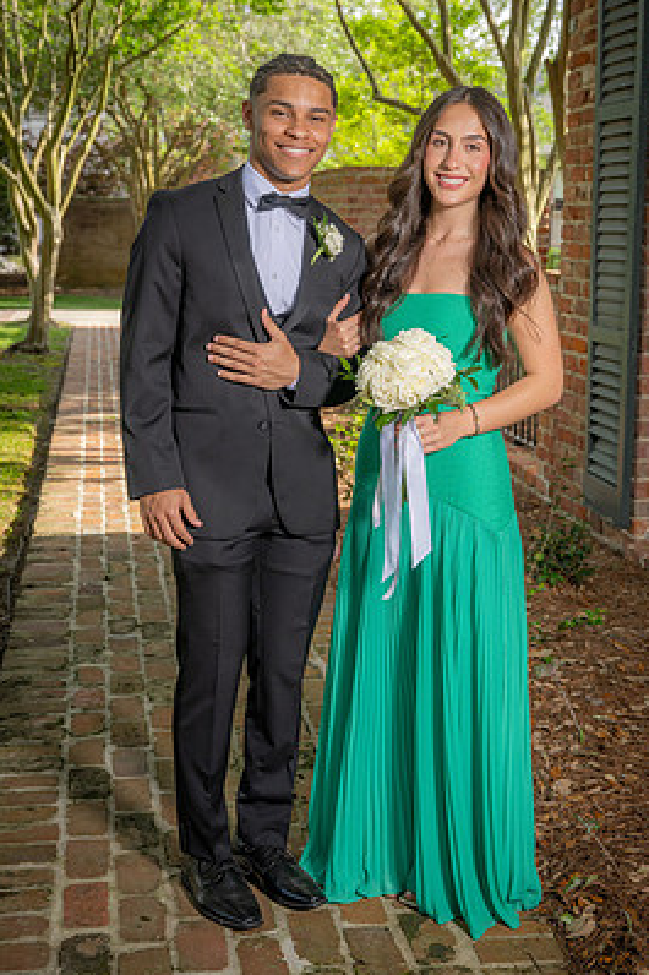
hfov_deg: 25.9
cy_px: 441
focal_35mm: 52
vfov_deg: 38.2
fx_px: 1407
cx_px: 365
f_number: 5.6
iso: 100
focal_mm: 46
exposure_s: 1/160
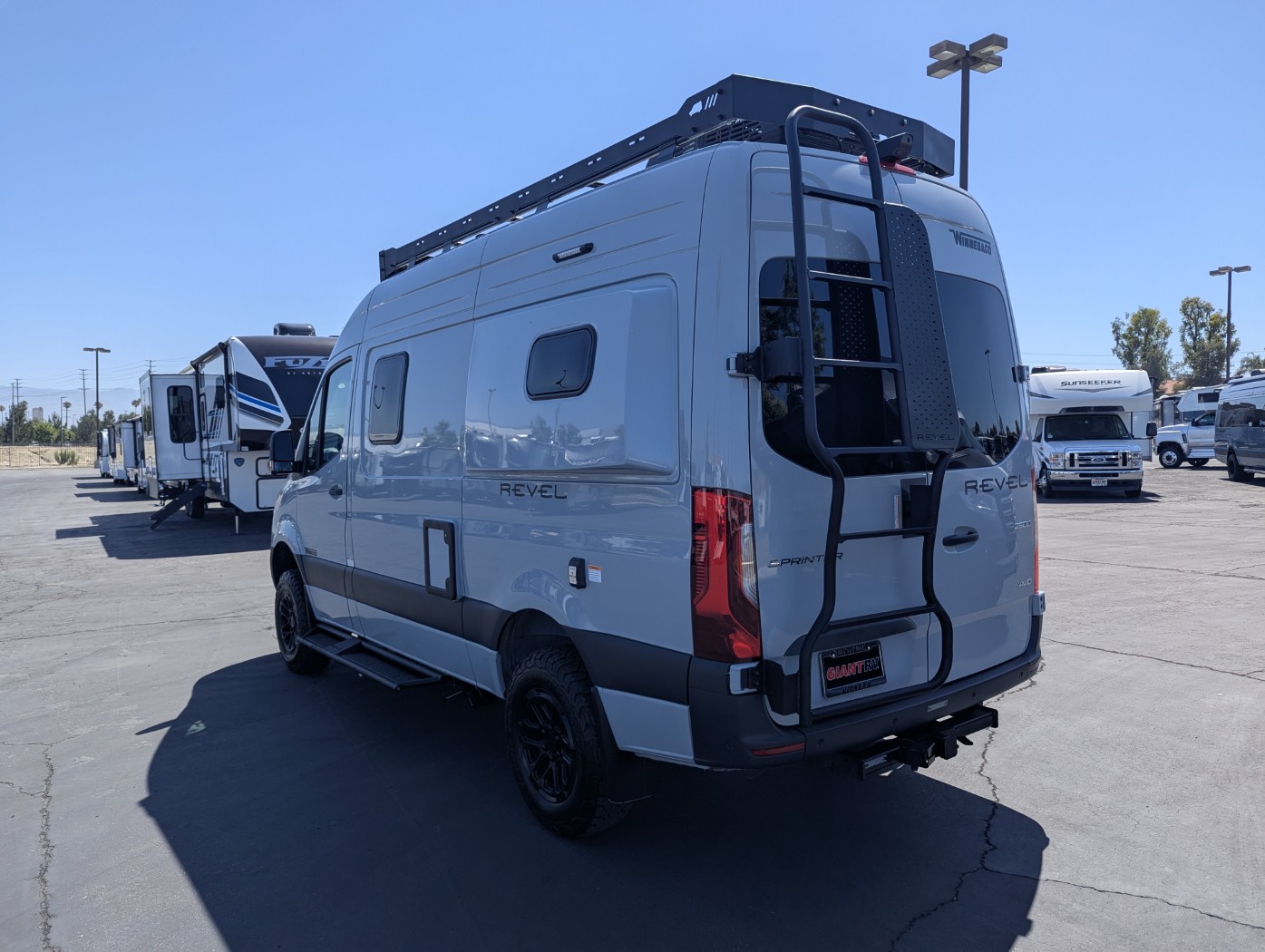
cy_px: 476
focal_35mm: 24
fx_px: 878
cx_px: 632
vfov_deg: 56.9
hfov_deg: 71.5
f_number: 1.85
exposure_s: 1/1887
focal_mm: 6.81
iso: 46
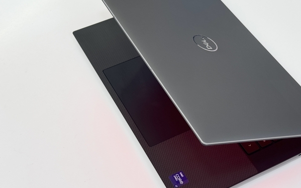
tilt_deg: -47.8
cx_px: 179
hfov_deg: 30.1
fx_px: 558
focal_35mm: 68
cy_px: 76
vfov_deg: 19.1
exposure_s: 1/135
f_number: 1.78
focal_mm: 6.76
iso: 80
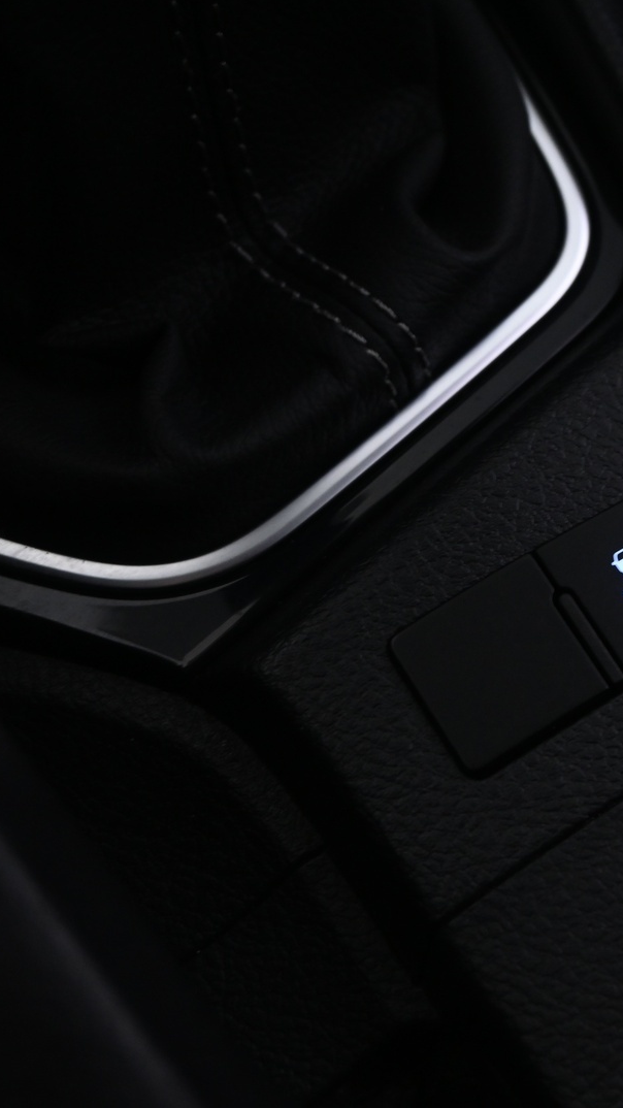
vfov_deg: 41.5
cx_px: 707
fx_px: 1462
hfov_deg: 22.5
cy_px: 552
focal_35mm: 50
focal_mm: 21
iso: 1000
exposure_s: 1/8
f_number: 4.5
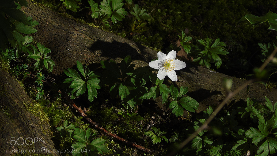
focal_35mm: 136
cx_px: 139
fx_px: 999
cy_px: 60
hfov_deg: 15.8
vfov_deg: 8.9
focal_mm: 22
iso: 80
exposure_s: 1/500
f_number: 4.8
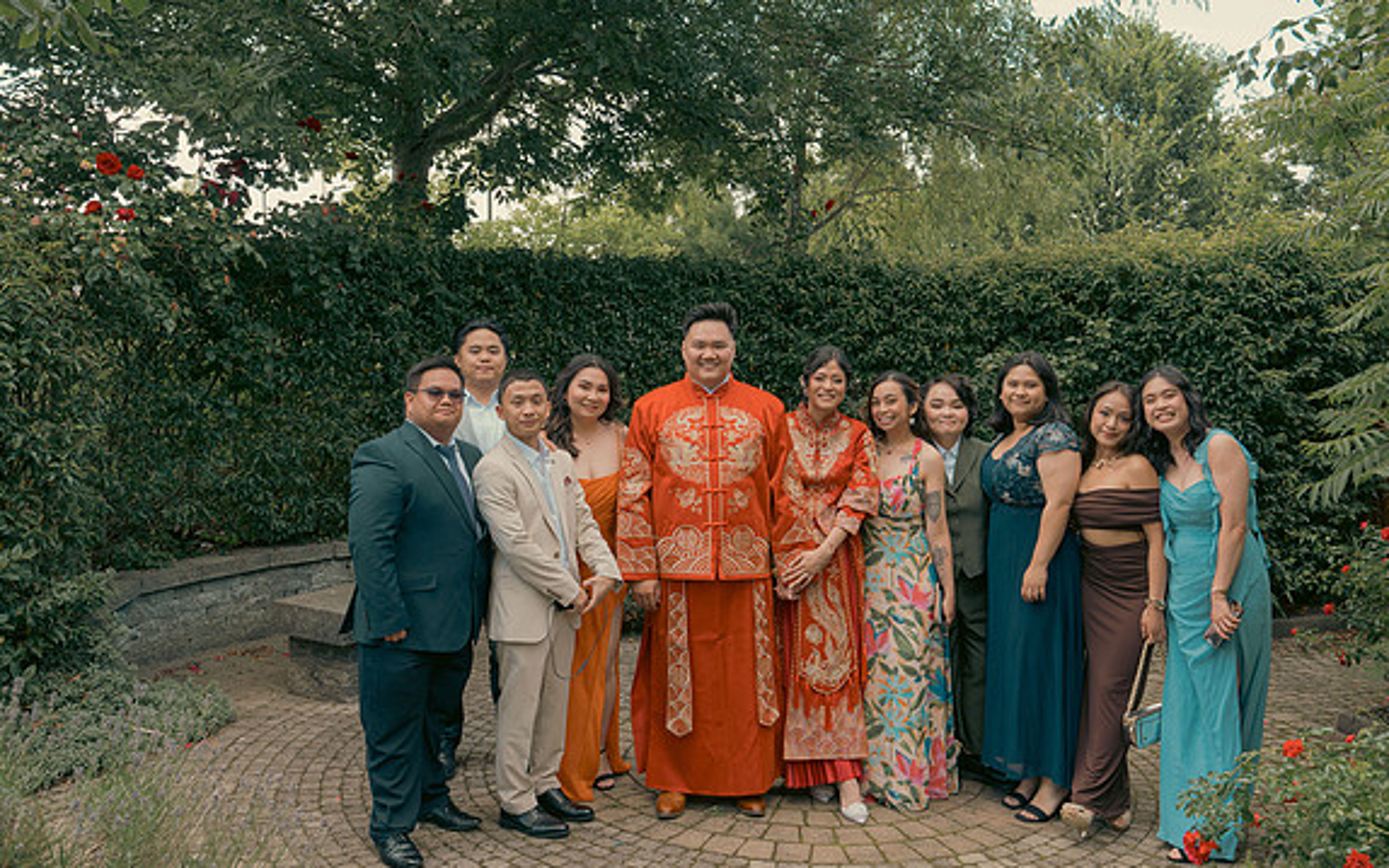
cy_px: 403
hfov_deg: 56.7
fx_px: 1287
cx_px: 697
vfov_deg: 37.3
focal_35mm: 34
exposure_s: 1/160
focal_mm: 33
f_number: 5.6
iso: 320
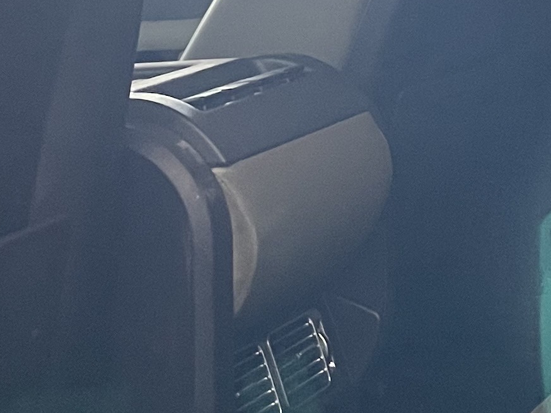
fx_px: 1910
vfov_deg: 12.2
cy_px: -12
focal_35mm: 120
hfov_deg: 16.3
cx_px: 444
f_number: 1.6
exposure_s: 1/50
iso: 400
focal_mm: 4.2
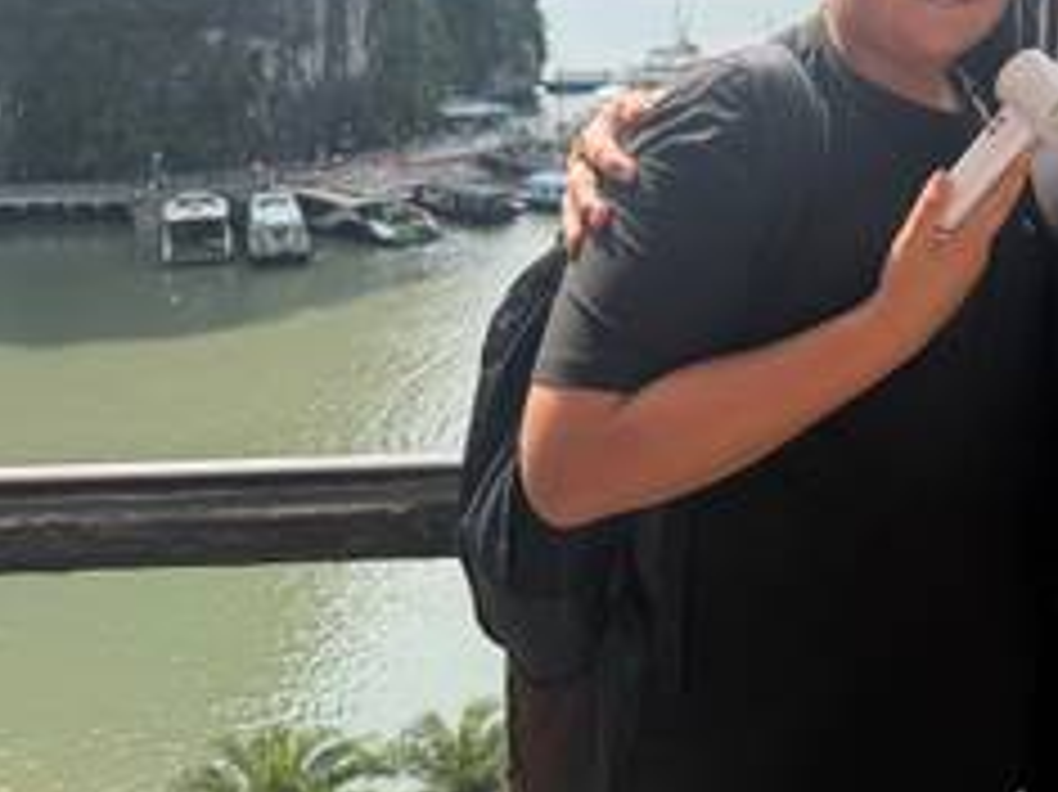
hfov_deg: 35.1
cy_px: 27
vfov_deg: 28.1
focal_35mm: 49
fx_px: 1497
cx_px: 1072
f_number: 1.78
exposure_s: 1/1522
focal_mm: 6.76
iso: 100
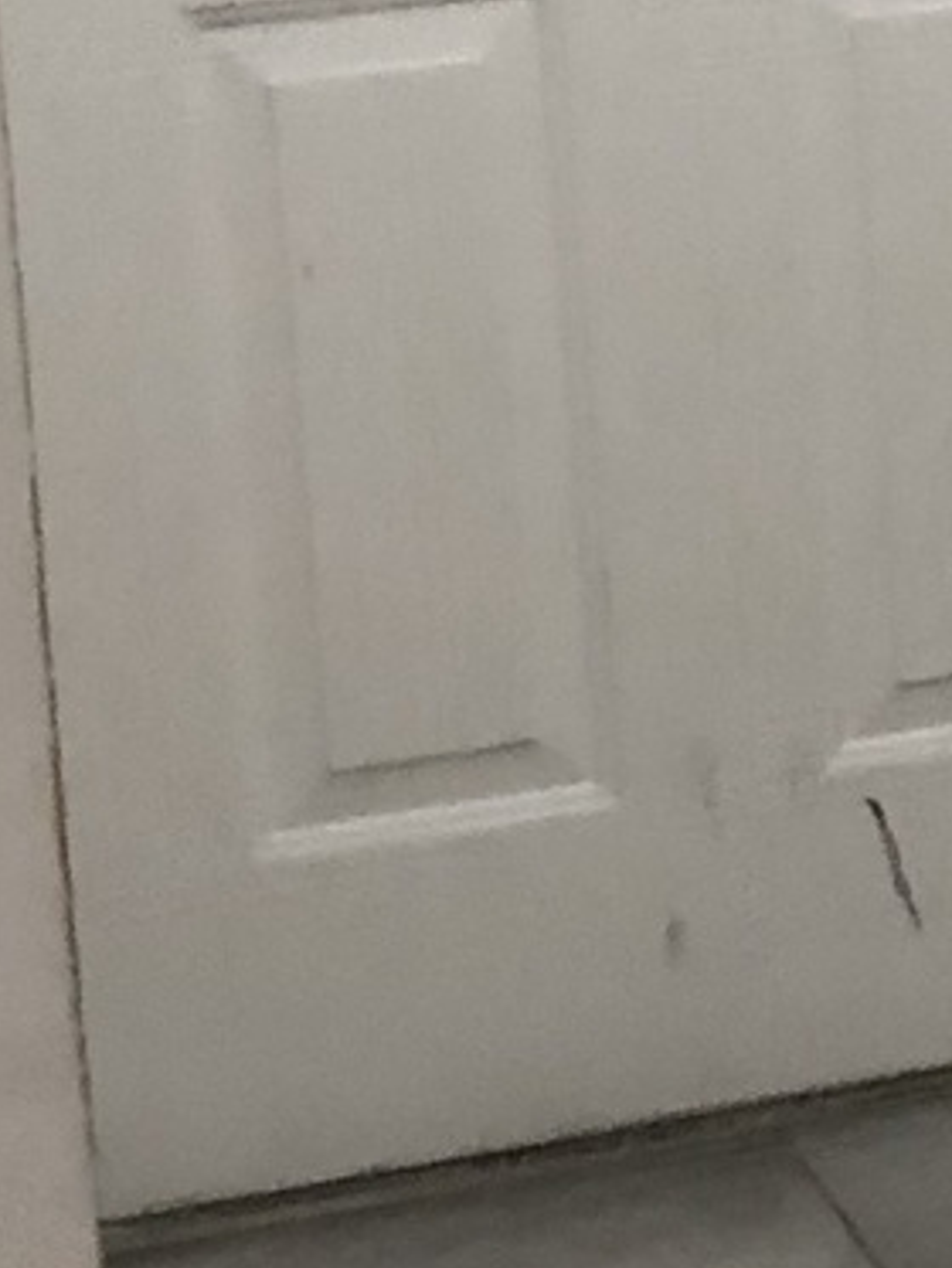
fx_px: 6340
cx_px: 2176
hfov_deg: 8.0
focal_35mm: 173
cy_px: 48
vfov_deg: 11.3
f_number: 1.8
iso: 50
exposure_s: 1/15
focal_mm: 3.99
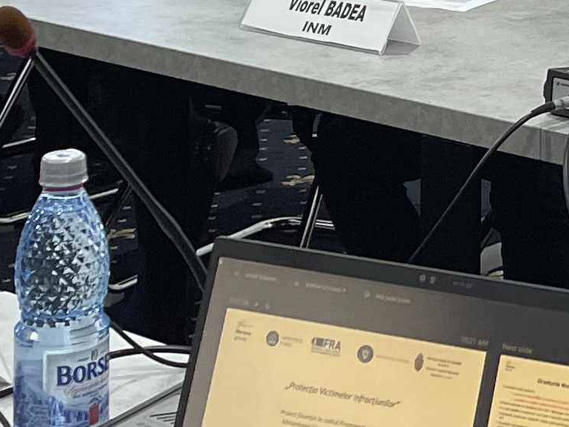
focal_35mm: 142
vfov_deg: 9.7
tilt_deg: -2.9
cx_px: 749
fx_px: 2335
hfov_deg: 13.4
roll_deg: -1.1
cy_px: -441
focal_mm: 5.1
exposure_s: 1/120
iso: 125
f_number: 1.6
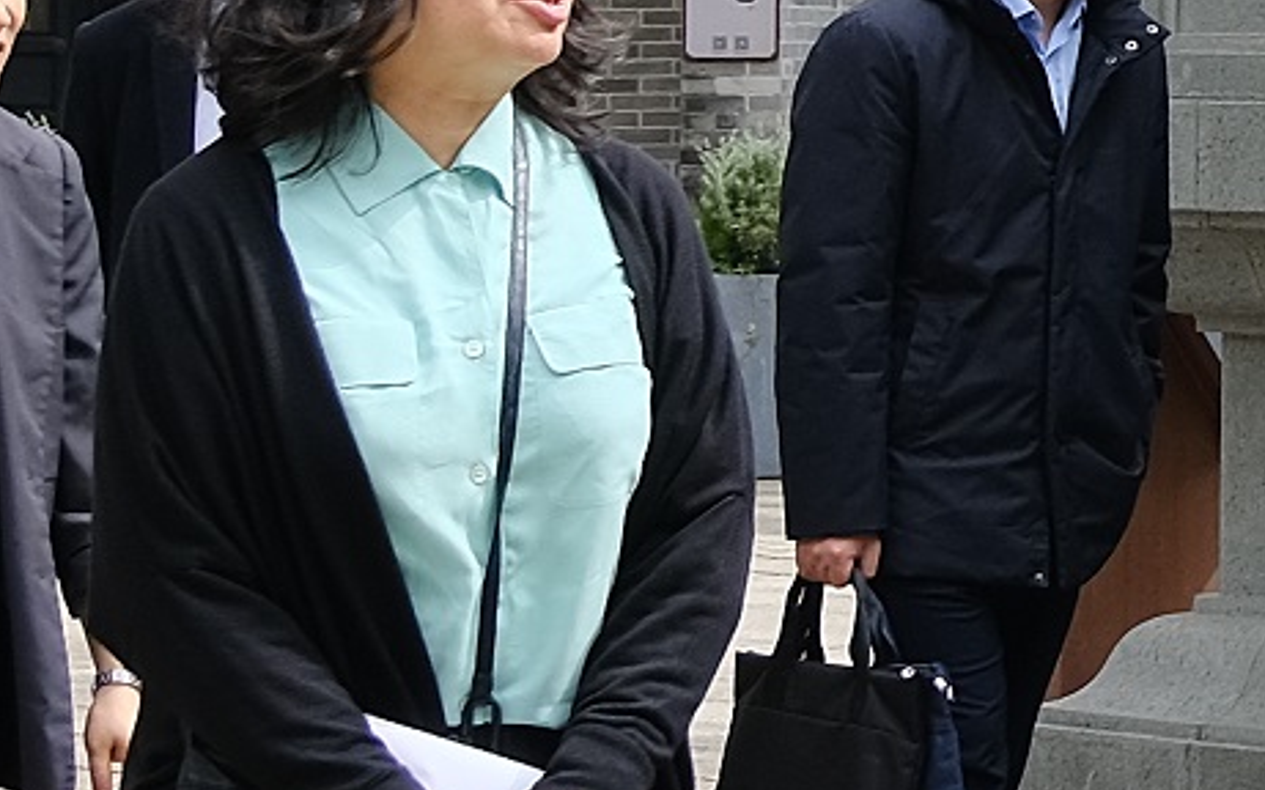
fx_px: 6894
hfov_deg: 9.7
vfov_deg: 6.5
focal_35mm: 200
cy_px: -225
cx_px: 2653
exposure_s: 1/680
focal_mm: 19.2
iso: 320
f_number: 4
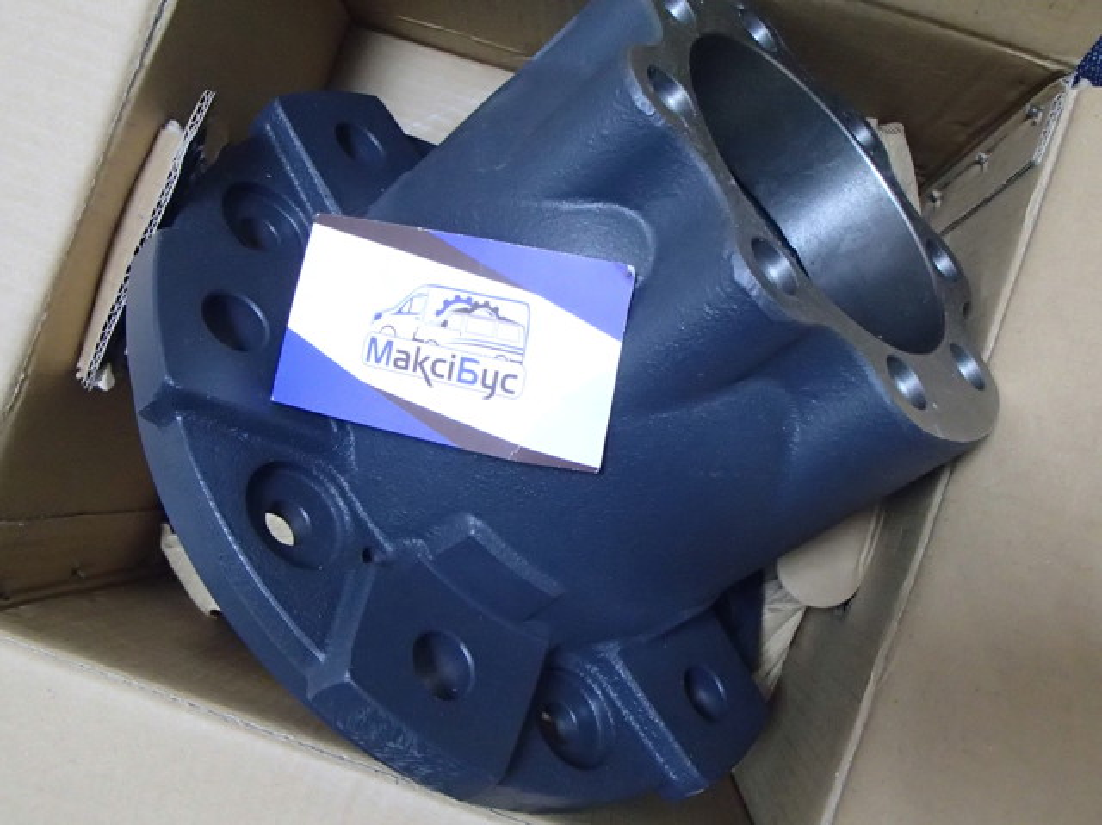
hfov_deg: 50.2
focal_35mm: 37
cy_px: 412
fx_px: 1177
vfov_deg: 38.6
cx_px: 551
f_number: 4.7
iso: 1600
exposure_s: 1/30
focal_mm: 6.64
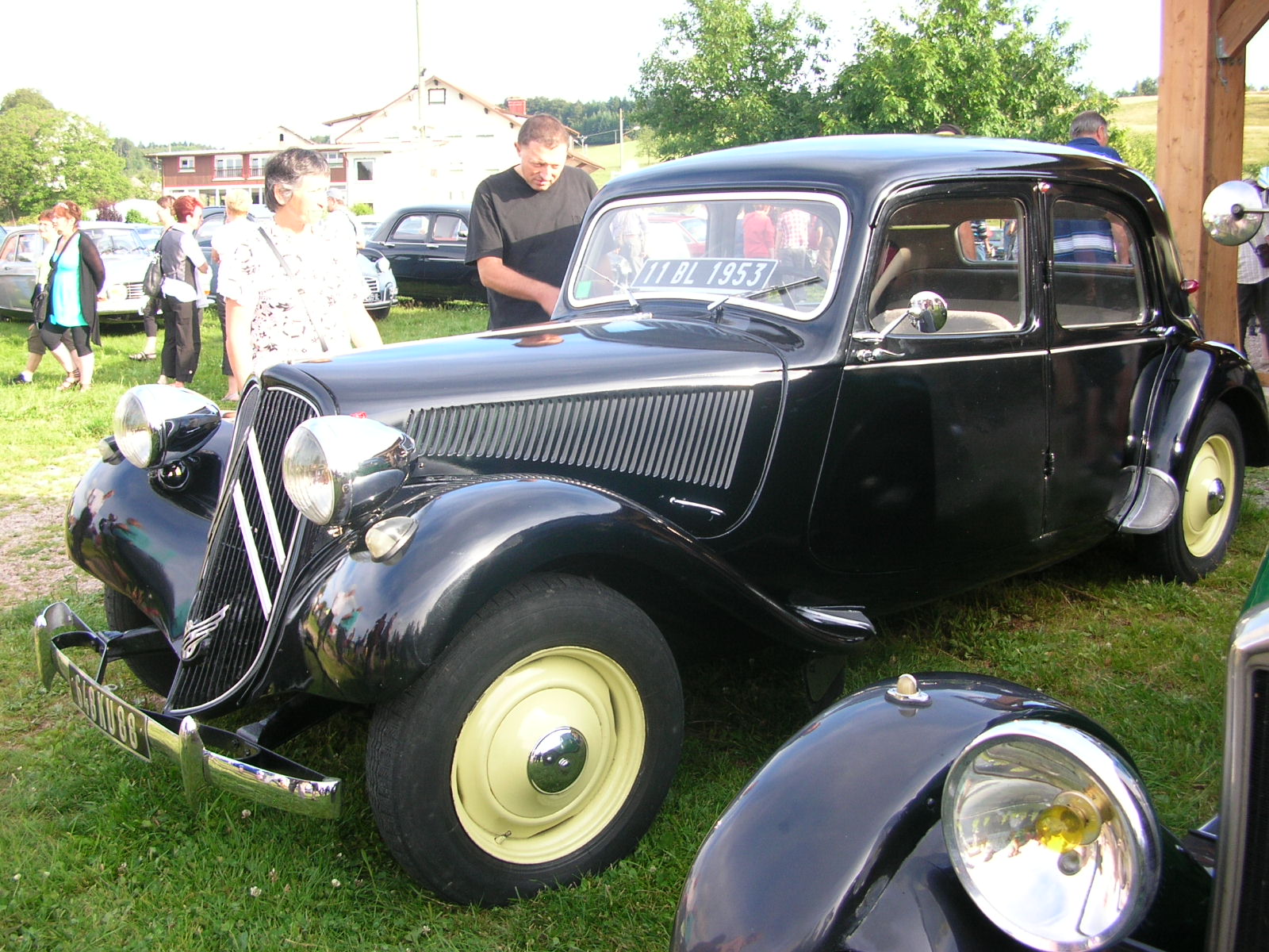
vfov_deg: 40.7
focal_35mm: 35
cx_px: 634
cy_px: 476
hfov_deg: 52.6
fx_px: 1283
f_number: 2.8
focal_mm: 5.8
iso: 50
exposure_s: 1/114
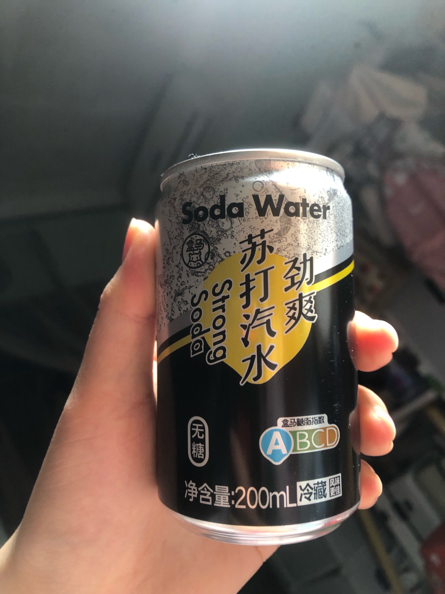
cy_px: 297
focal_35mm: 28
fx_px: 480
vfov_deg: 63.4
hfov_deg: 49.8
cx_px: 222
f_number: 1.8
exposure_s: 1/17
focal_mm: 3.99
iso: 64
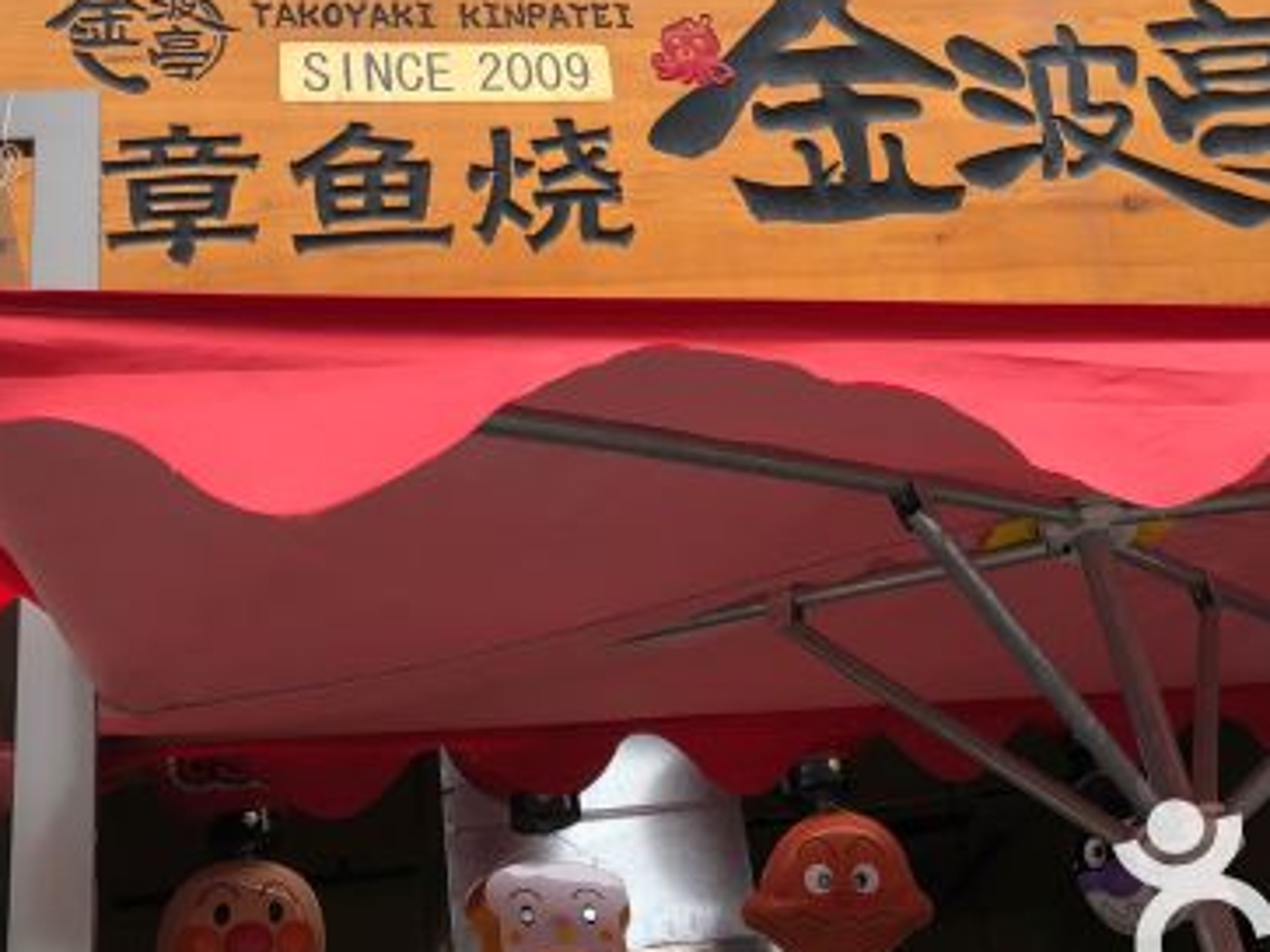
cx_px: 766
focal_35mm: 54
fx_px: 1981
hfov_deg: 35.4
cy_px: 145
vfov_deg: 26.3
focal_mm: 3.99
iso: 20
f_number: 1.8
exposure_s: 1/800
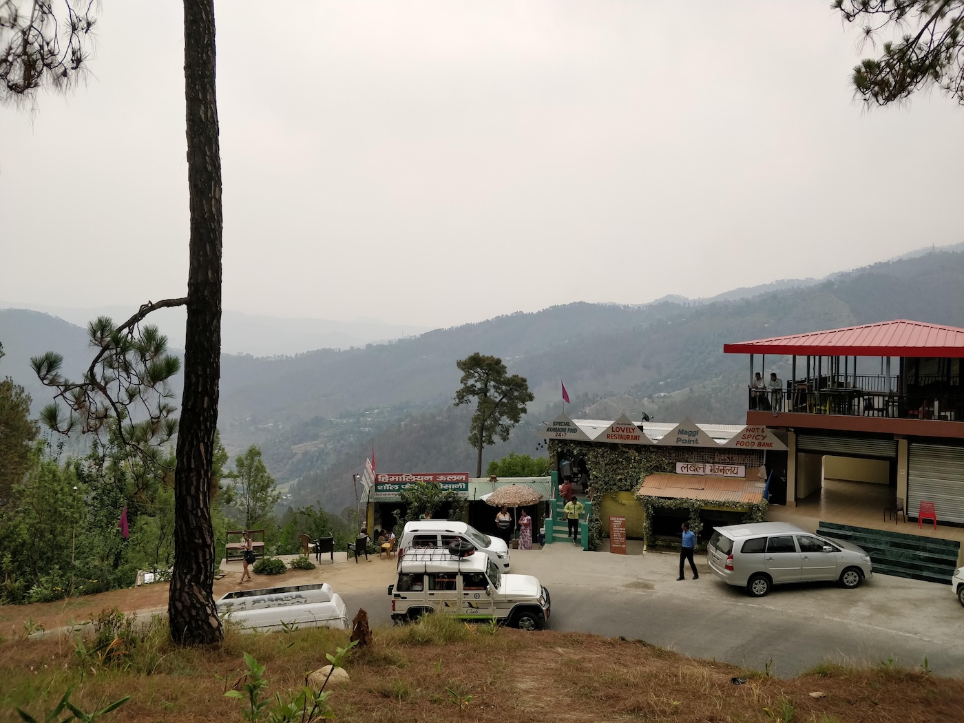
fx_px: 668
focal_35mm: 24
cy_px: 362
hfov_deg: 71.6
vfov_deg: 56.8
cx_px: 482
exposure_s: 1/660
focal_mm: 4.1
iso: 200
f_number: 1.7
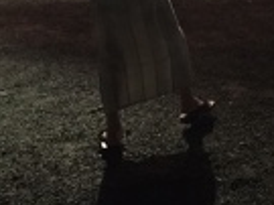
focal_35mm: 86
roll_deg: +0.9
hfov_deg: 21.6
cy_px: -95
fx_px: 680
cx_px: 300
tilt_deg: -4.3
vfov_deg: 15.8
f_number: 2.2
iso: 500
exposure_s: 1/15
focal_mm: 4.15
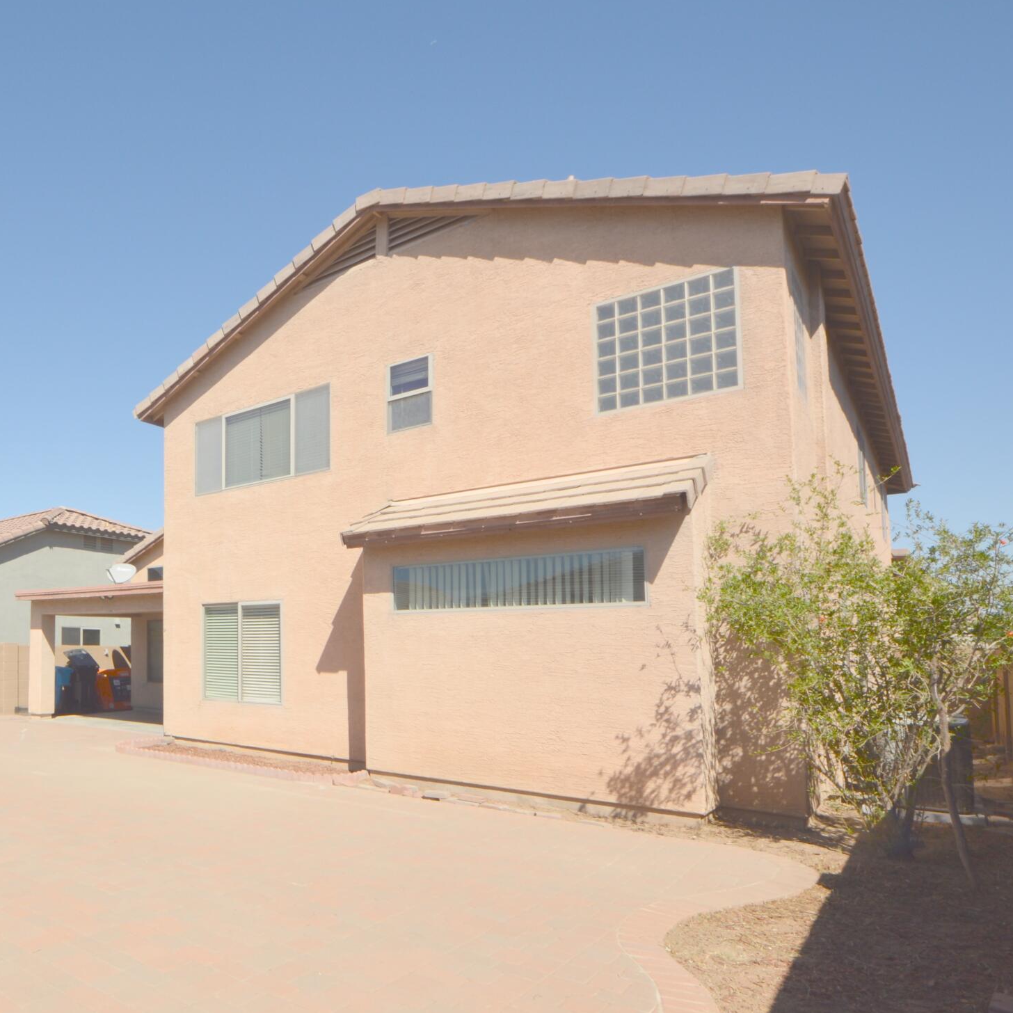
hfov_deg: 60.6
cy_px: 612
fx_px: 695
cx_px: 95
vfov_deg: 71.3
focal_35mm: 21
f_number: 11
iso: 100
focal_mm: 8
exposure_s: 1/200
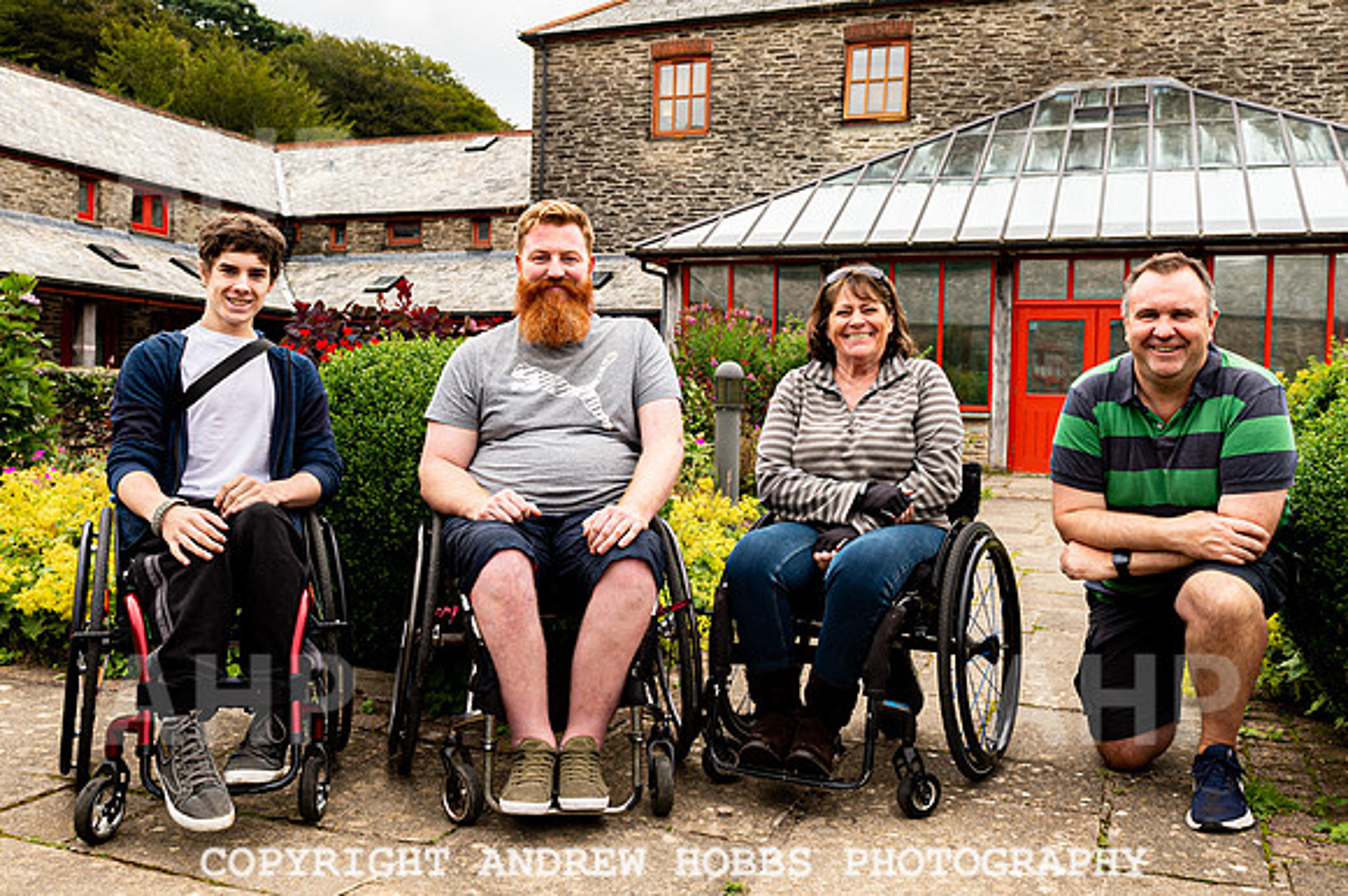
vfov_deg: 40.6
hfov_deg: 58.2
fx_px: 1211
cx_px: 671
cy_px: 428
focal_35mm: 32
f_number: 5.6
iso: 200
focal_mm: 24
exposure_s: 1/320
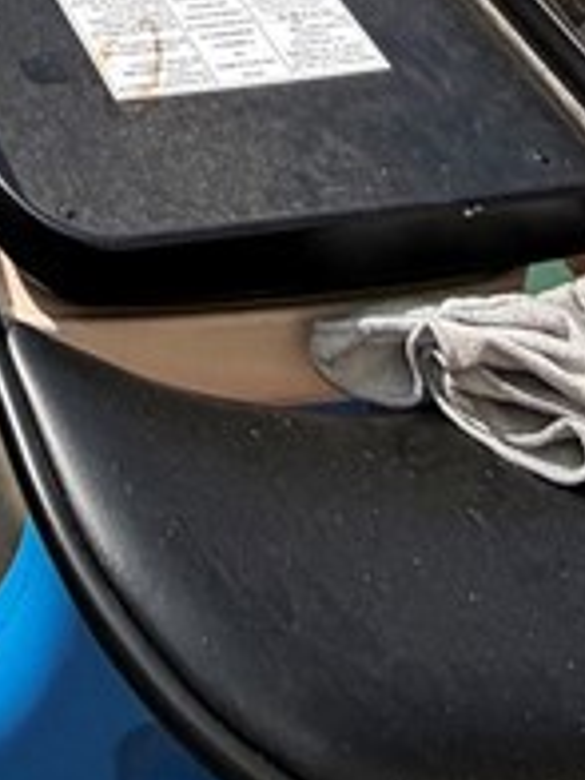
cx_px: -605
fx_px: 1645
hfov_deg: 15.7
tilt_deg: -8.0
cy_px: -1178
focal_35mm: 73
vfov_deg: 14.4
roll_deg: +0.1
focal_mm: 2.22
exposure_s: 1/853
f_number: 2.2
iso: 20
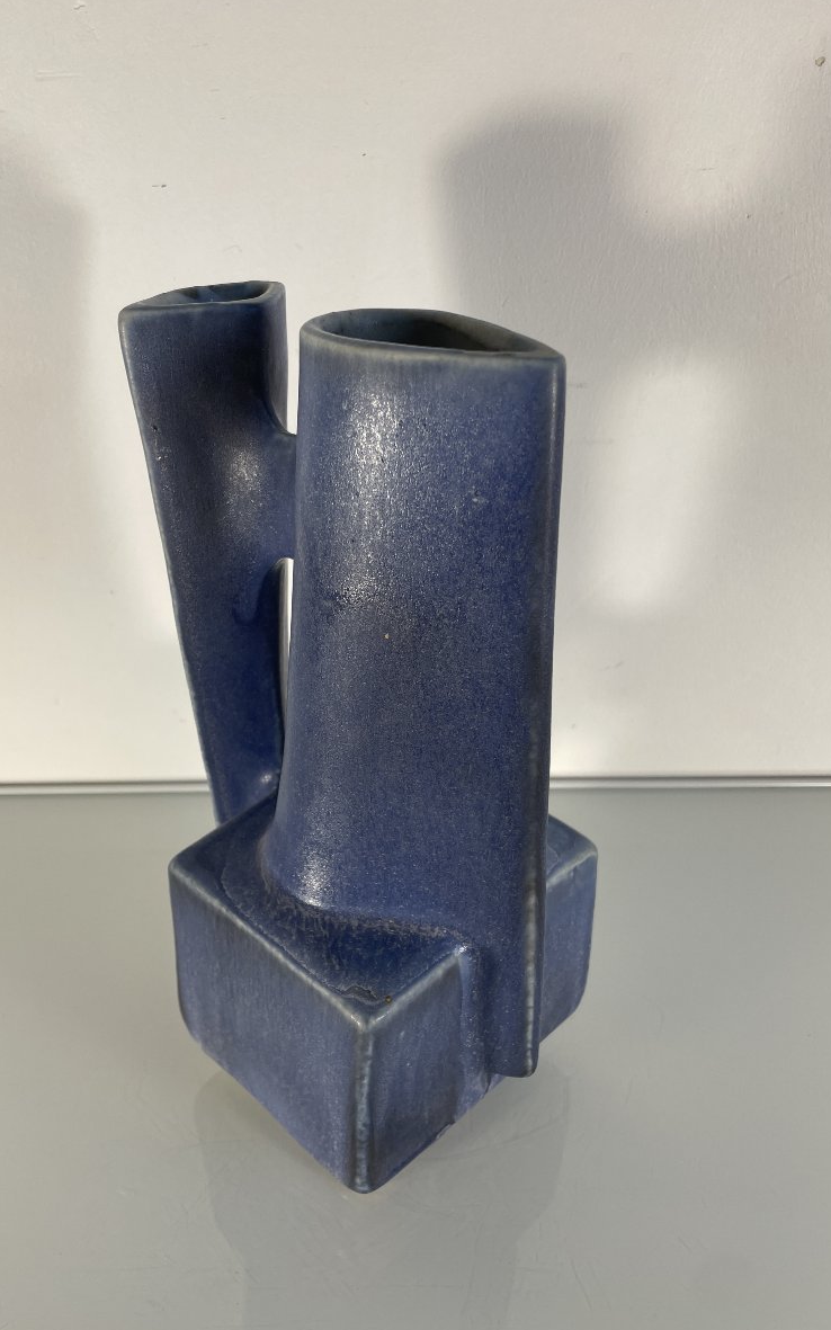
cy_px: 662
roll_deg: +0.7
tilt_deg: -32.9
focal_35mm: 28
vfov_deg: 66.5
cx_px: 361
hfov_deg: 44.4
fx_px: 1015
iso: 32
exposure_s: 1/129
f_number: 1.6
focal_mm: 4.2
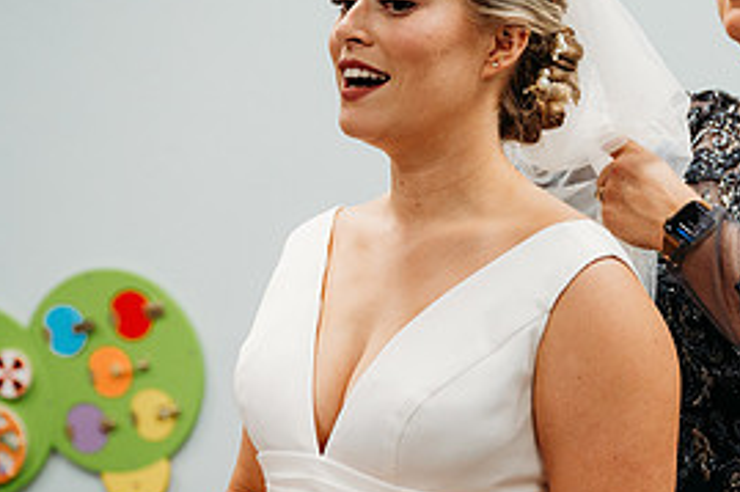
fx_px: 1993
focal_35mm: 97
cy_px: 247
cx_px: 517
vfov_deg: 14.1
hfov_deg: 20.9
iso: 2000
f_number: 3.2
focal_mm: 45
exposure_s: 1/320
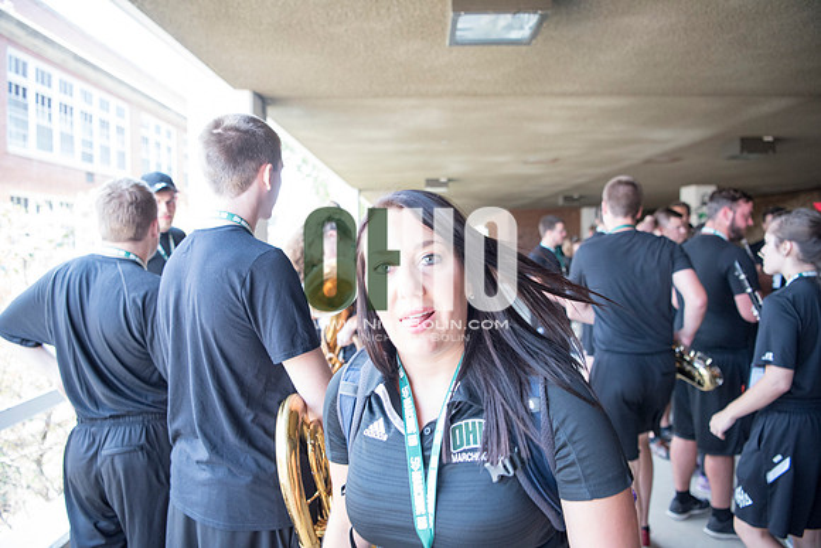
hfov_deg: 73.7
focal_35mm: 24
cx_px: 410
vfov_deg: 53.2
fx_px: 547
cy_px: 274
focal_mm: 24
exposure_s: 1/500
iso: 2000
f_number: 2.8
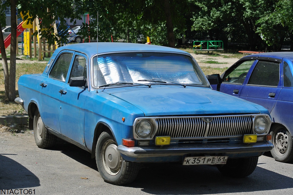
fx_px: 846
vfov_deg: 13.1
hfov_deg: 19.7
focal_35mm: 104
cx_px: 151
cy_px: 95
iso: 100
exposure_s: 1/800
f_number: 5
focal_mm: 37.3
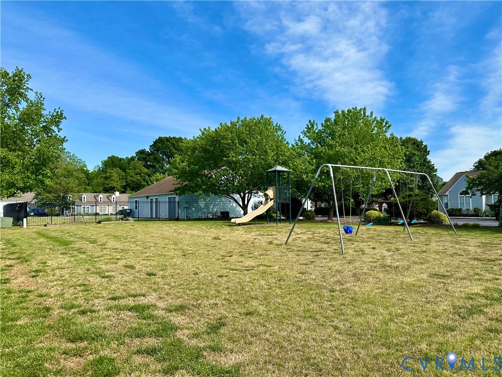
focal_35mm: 24
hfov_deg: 71.6
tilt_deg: +2.4
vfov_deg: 56.8
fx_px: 348
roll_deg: +0.5
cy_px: 188
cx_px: 251
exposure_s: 1/3472
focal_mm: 6.86
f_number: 1.78
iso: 80
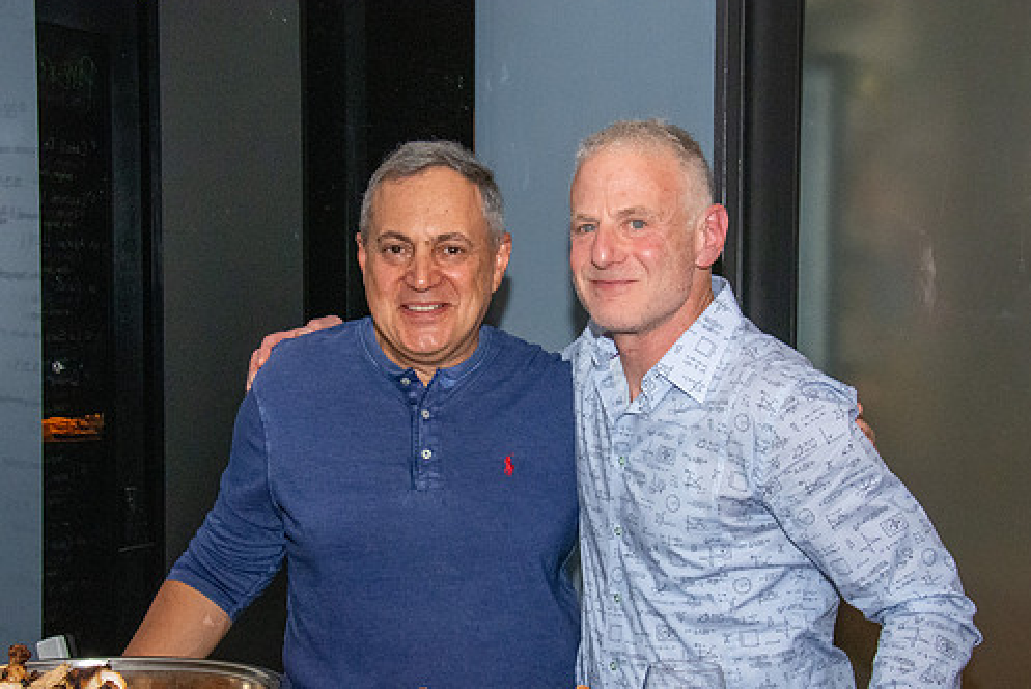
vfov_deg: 19.5
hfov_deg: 28.8
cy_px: 393
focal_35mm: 70
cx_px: 502
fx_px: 2006
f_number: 14
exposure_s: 1/160
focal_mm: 40
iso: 5000
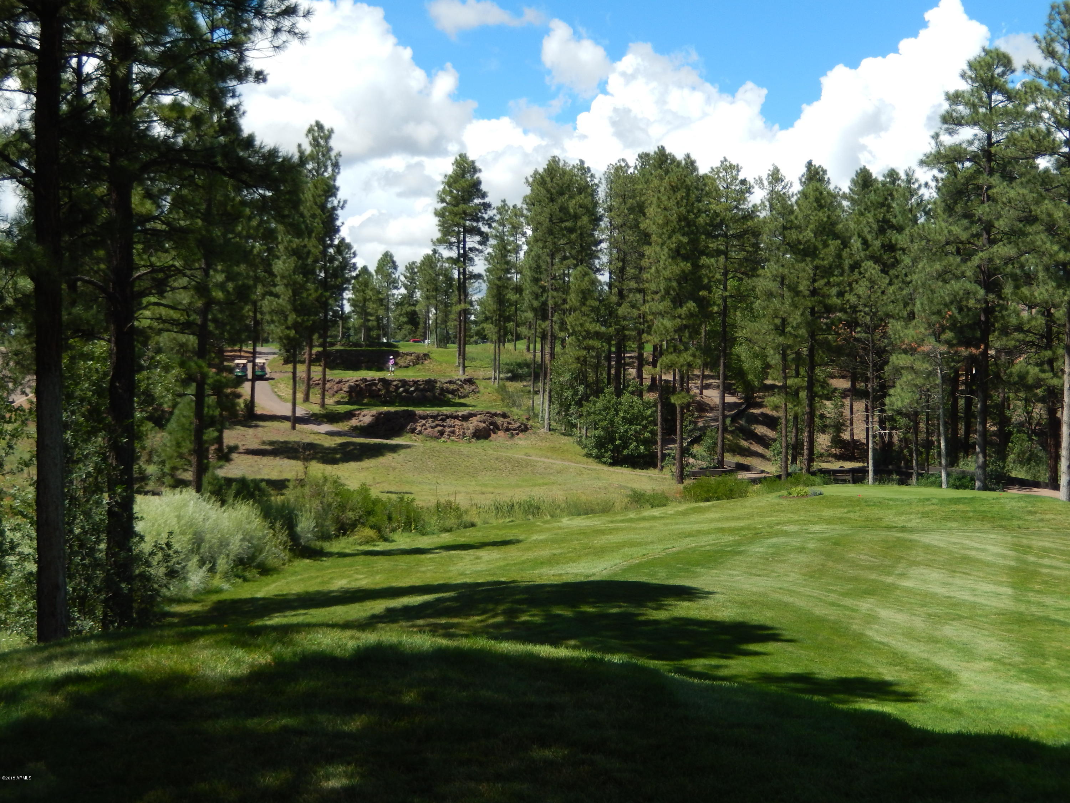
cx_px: 535
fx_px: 1576
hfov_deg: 37.5
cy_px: 402
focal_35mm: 51
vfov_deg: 28.6
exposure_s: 1/800
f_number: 4.5
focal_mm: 9.2
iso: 125
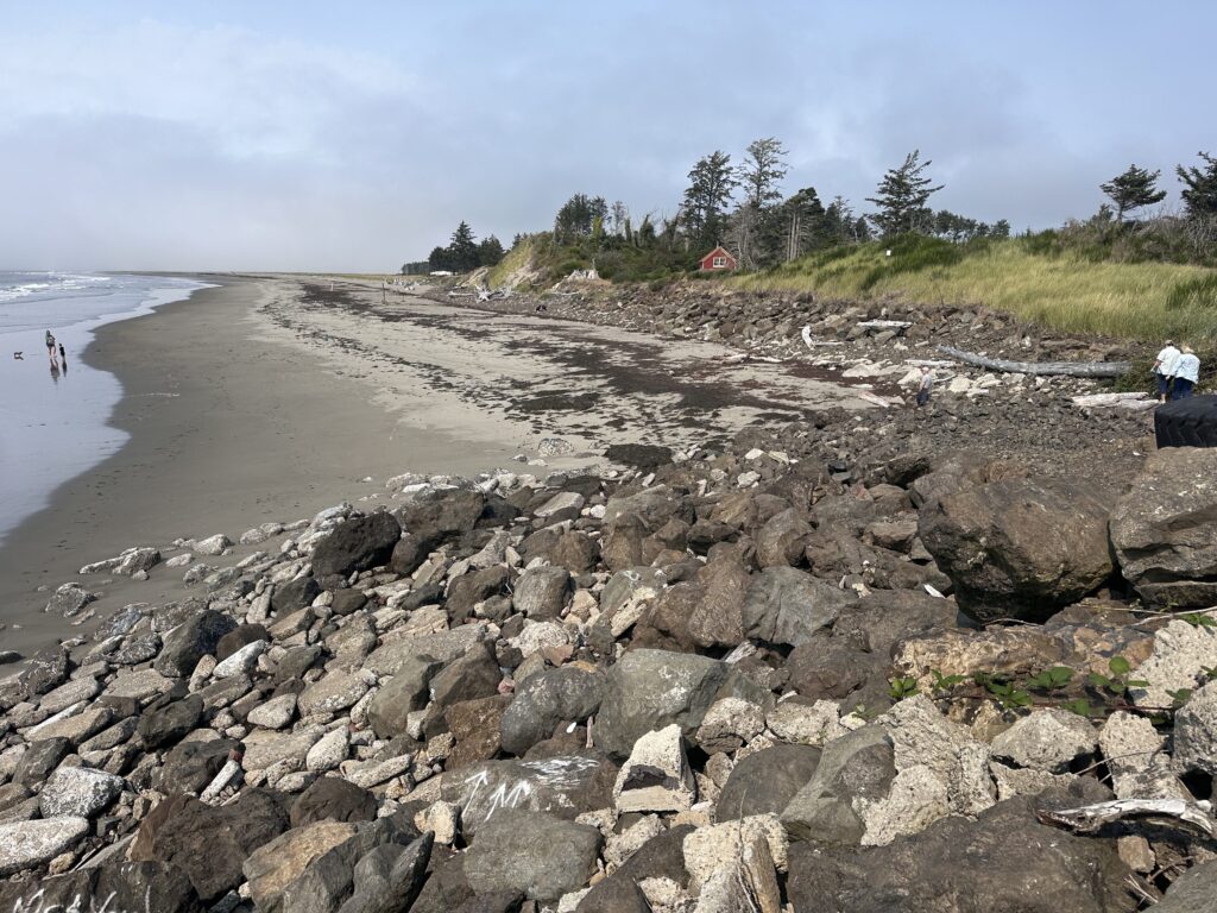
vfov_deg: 56.8
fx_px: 844
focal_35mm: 24
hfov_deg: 71.6
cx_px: 608
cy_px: 456
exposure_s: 1/5848
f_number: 1.78
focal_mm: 6.86
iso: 80
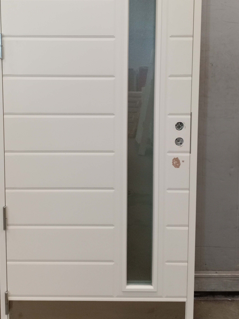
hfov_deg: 36.7
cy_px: 119
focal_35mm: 39
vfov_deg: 47.4
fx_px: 359
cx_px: 102
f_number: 1.8
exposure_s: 1/25
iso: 643
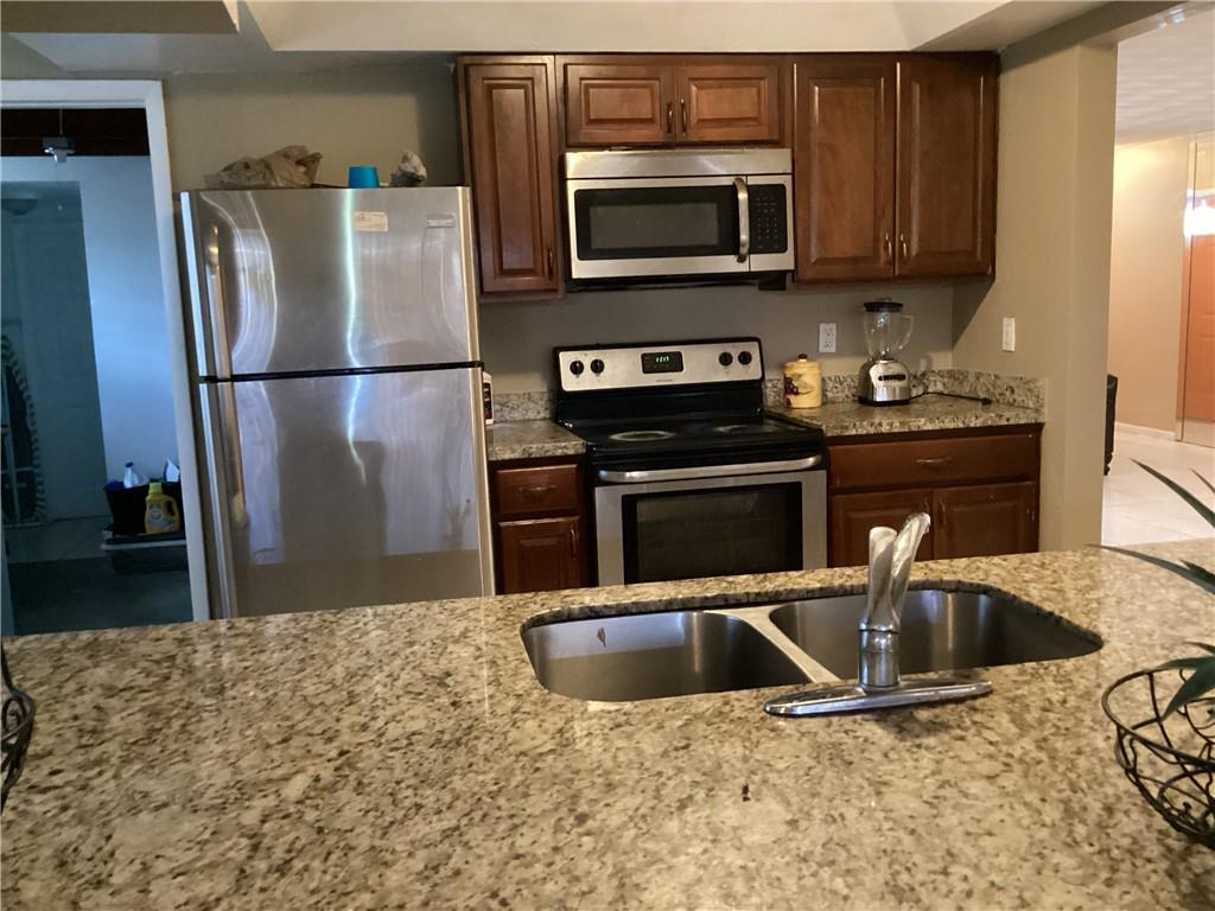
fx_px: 1088
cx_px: 608
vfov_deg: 45.4
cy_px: 456
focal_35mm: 31
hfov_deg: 58.4
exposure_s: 1/20
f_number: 2.4
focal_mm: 3.3
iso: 640
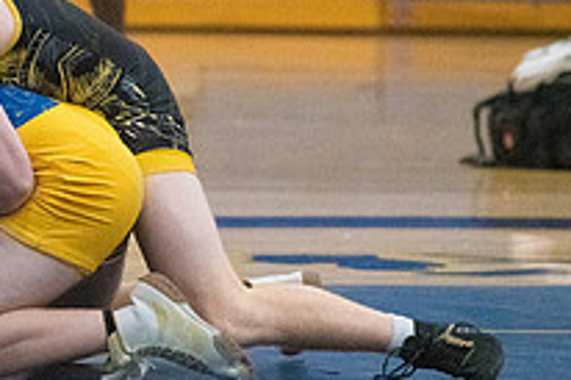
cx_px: -141
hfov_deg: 3.7
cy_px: 121
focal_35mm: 549
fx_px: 8701
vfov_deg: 2.5
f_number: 4.5
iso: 8000
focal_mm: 195
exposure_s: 1/1250
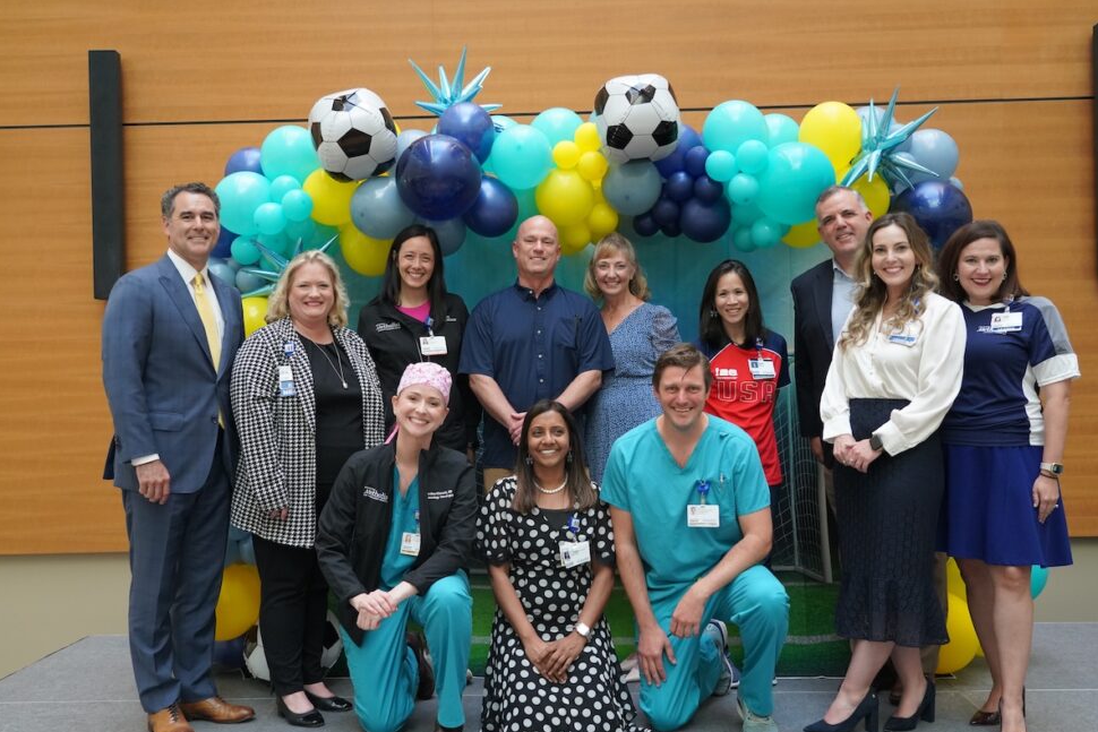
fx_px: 1159
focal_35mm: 38
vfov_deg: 35.1
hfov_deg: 50.7
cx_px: 539
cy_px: 384
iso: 2500
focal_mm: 36
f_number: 4
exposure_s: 1/160
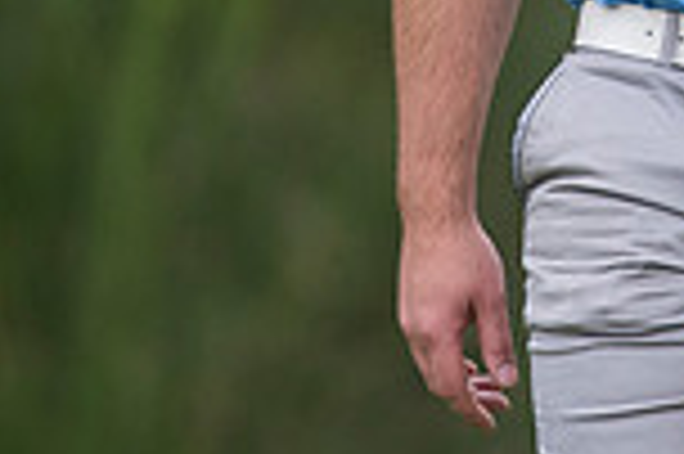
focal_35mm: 1144
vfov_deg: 1.2
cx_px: 724
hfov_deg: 1.8
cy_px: -393
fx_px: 21712
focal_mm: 300
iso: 1000
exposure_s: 1/1600
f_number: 4
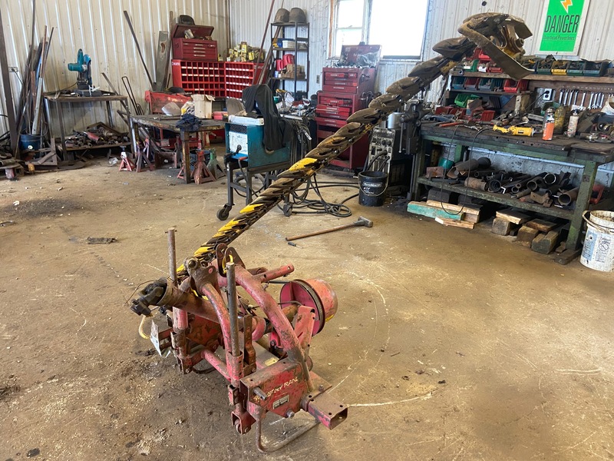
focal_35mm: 26
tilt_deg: -22.5
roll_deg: -2.0
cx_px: 307
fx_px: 461
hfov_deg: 67.3
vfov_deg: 53.1
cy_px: 230
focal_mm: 4.25
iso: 160
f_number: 1.8
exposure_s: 1/60
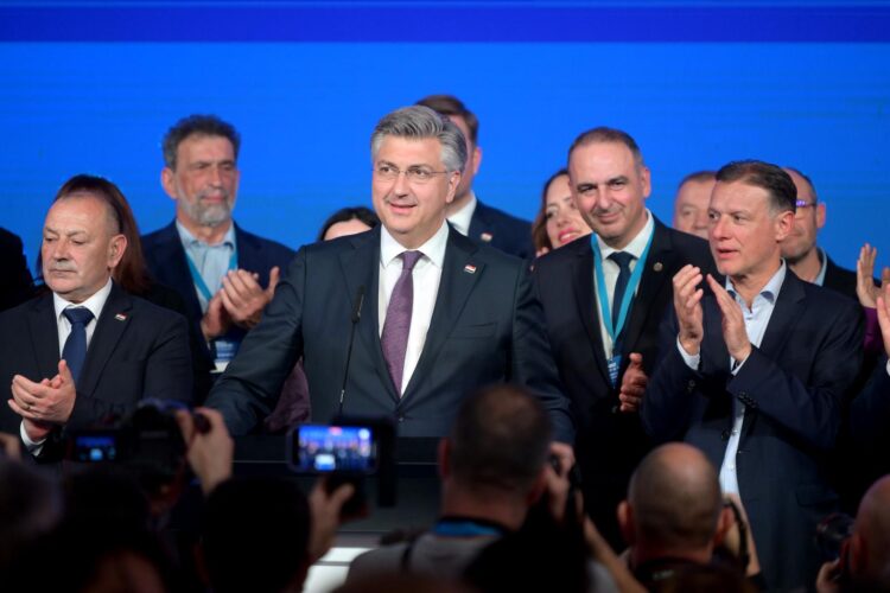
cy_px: 296
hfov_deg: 10.3
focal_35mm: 200
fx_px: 4944
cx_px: 445
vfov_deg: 6.9
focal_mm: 200
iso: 1250
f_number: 2.8
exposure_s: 1/400
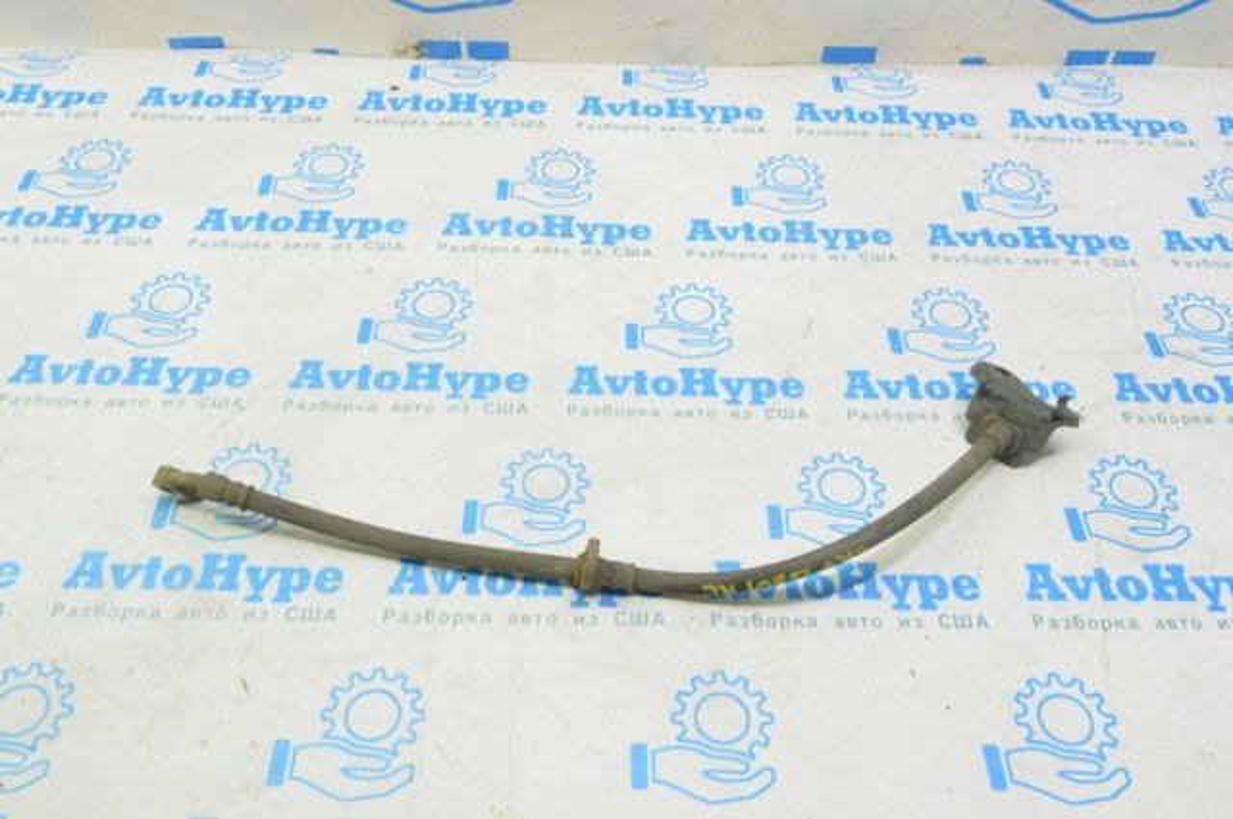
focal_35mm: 30
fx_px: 1026
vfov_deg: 43.5
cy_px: 410
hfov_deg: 62.0
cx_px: 616
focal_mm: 20
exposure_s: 1/20
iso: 6400
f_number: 20
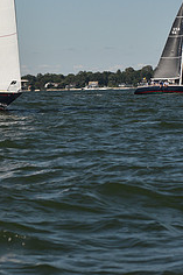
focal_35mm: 192
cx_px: -19
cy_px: 9
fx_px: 1466
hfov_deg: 7.1
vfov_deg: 10.6
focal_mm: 78
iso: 250
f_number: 5
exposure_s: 1/1250
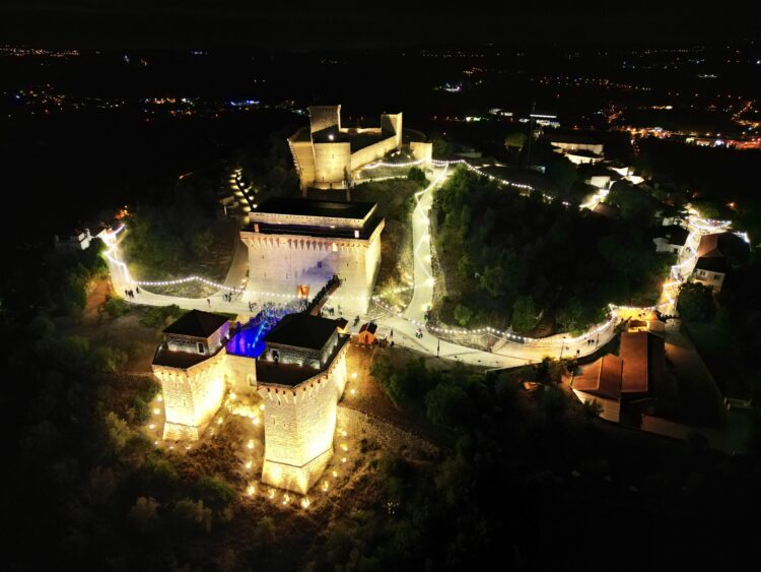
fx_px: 528
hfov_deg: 71.6
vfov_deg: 56.8
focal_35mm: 24
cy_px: 286
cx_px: 380
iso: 770
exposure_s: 1/13
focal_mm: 6.72
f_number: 1.7
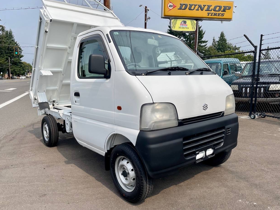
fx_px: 210
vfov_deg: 53.1
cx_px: 137
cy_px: 106
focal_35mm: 26
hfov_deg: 67.3
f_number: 1.6
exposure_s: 1/5376
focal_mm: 5.1
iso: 32
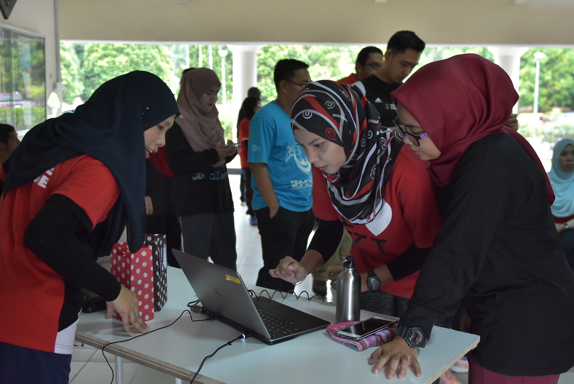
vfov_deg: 34.3
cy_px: 192
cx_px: 287
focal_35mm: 39
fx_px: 622
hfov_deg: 49.5
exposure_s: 1/200
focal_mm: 26
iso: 1600
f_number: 2.8
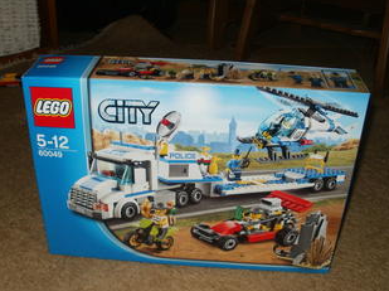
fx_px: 471
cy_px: 168
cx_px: 185
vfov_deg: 34.2
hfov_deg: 44.8
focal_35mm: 42
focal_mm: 6.3
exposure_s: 1/30
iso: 125
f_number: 3.5
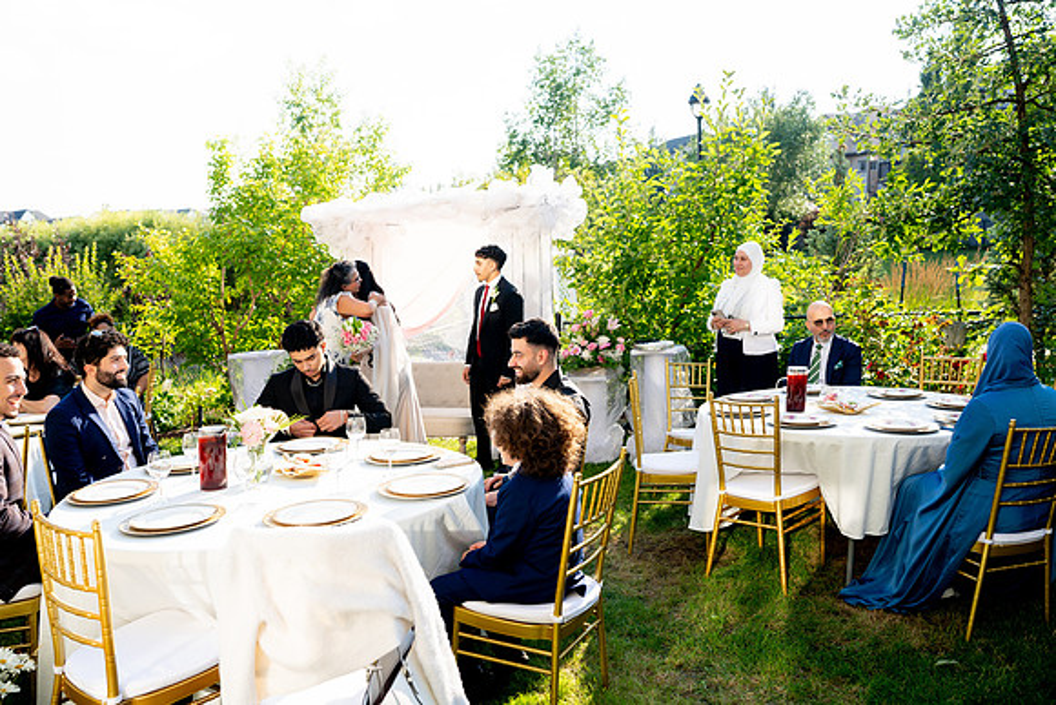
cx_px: 528
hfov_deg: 65.5
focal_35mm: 28
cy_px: 352
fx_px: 821
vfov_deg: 46.4
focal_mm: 28
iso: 200
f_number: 3.5
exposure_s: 1/640
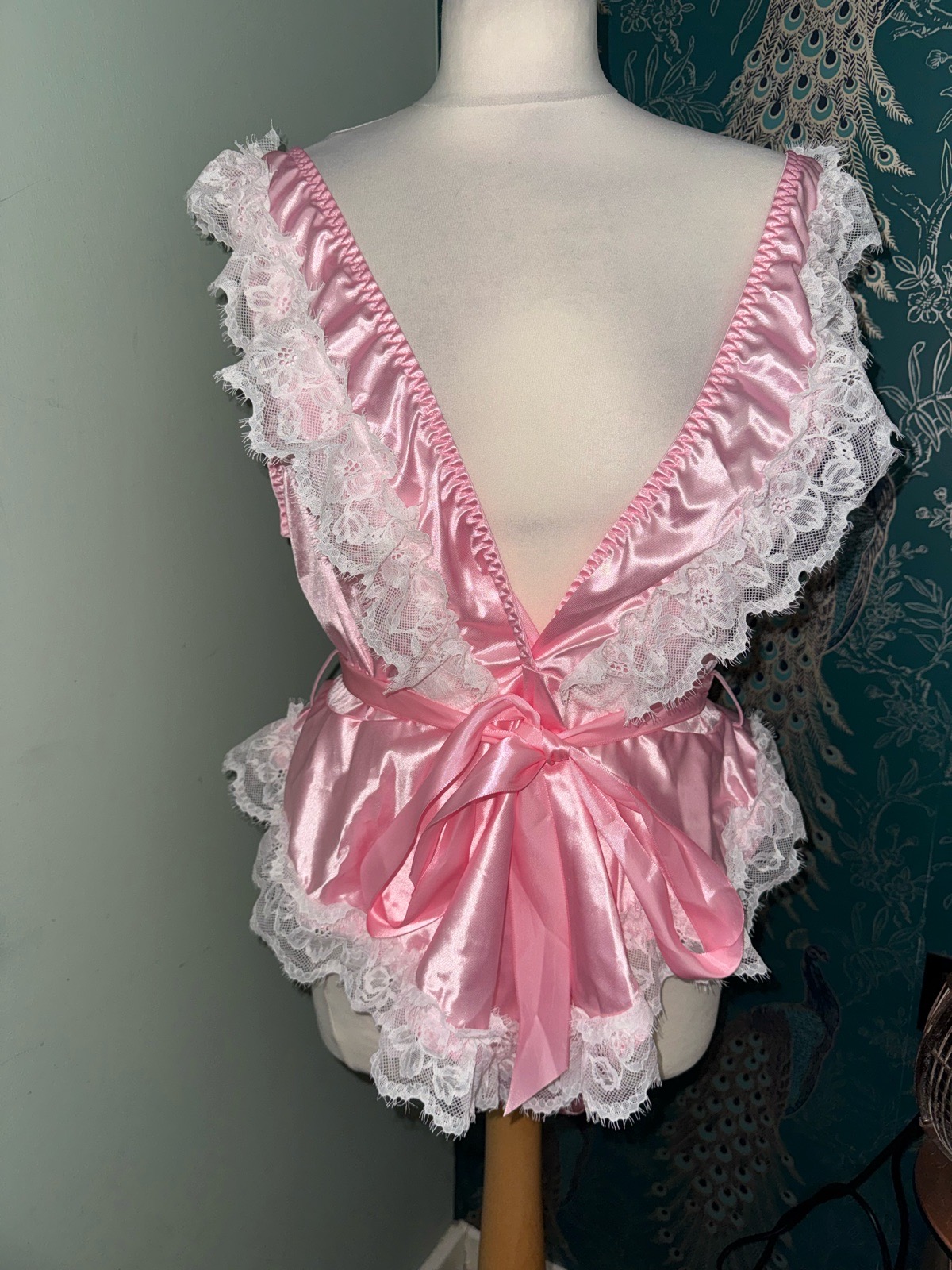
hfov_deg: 56.8
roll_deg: +0.3
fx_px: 880
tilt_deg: -14.9
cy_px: 635
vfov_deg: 71.6
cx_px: 476
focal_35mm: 24
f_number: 1.78
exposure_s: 1/45
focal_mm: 6.76
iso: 64
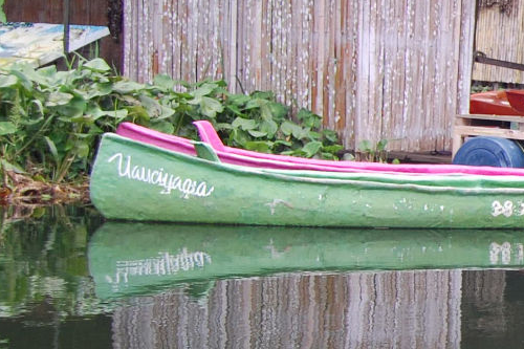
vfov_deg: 14.2
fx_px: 1397
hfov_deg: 18.5
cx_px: 812
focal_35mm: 96
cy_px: 186
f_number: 5.6
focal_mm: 20
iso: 280
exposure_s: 1/125
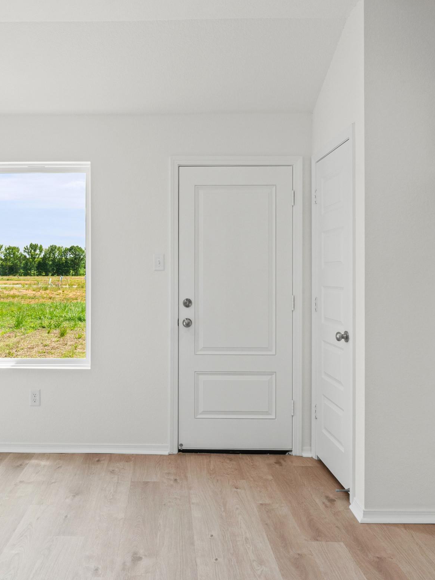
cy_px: 277
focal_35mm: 28
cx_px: 162
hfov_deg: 49.2
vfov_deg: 63.4
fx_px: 469
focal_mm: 12
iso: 250
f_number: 9
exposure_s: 1/15
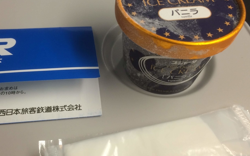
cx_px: 105
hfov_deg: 50.2
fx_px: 266
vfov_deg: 32.7
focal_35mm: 39
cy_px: 71
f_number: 2.2
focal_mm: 4.15
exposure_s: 1/30
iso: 64
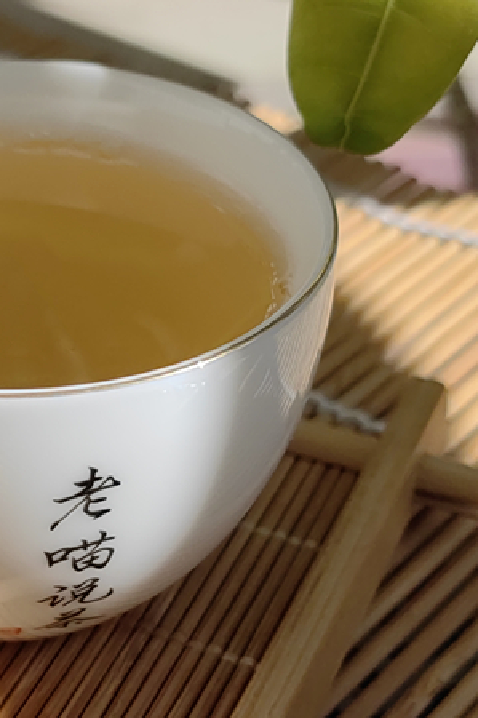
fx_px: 1654
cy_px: 349
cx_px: 0
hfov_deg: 16.1
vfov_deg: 24.5
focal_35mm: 83
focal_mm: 5.54
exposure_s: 1/3205
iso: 50
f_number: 1.8
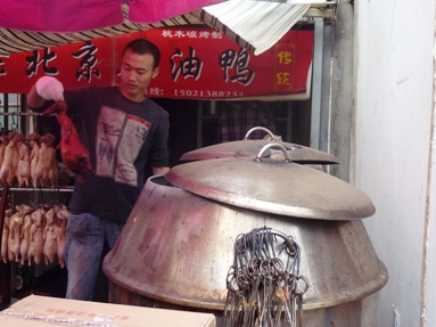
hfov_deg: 44.8
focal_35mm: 42
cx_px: 218
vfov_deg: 34.3
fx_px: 529
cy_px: 164
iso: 200
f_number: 4
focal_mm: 6.9
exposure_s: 1/250
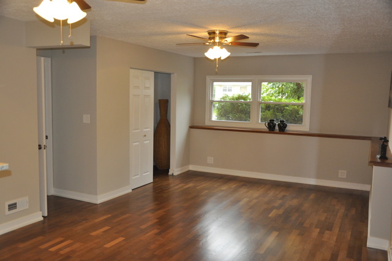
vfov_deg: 39.9
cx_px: 196
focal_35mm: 33
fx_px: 359
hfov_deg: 57.3
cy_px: 130
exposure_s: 1/80
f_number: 3.8
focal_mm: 22
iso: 800
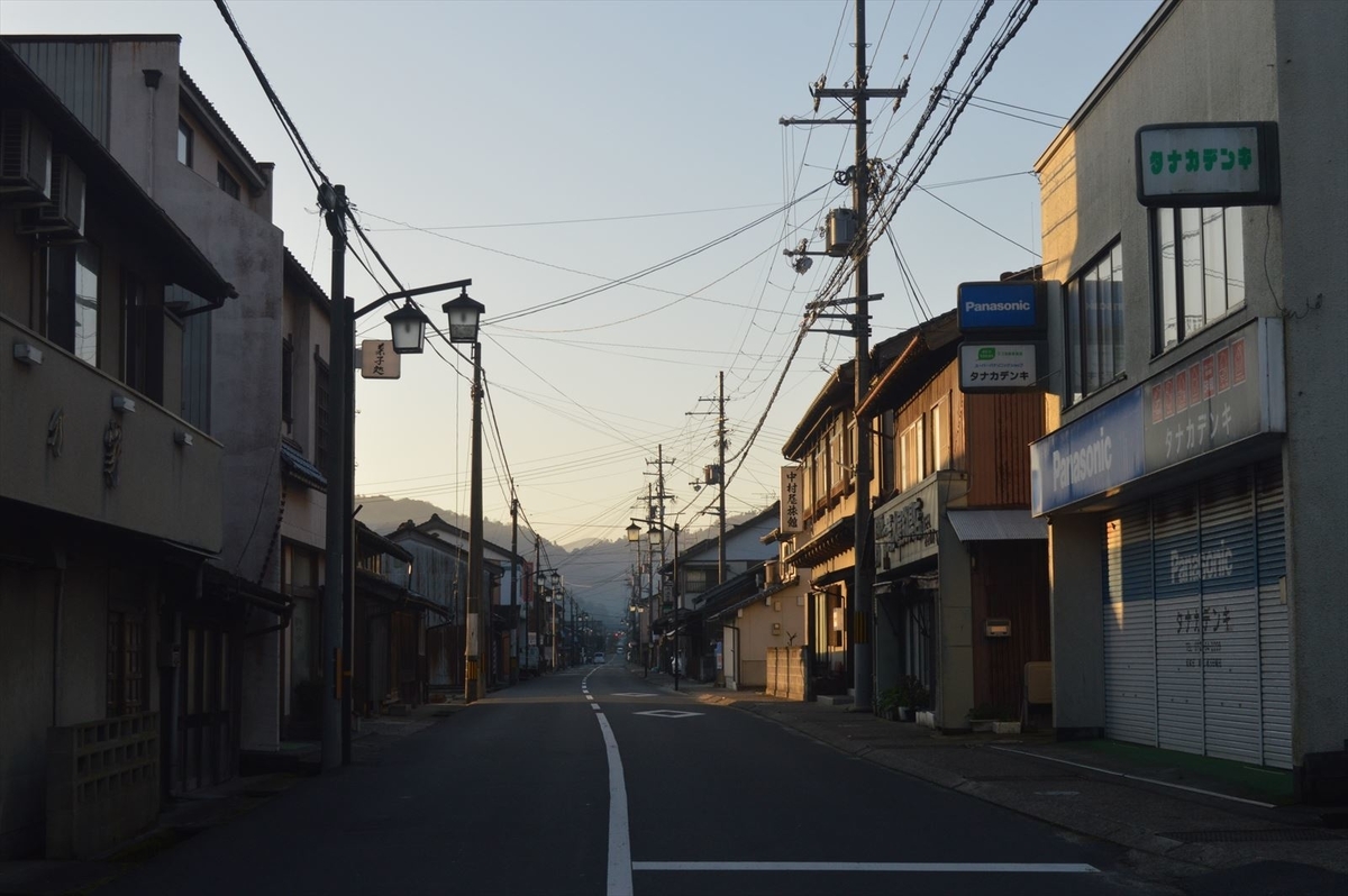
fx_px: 1964
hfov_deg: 37.9
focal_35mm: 52
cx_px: 674
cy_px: 448
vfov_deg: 25.7
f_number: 9
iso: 400
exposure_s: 1/320
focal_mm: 35
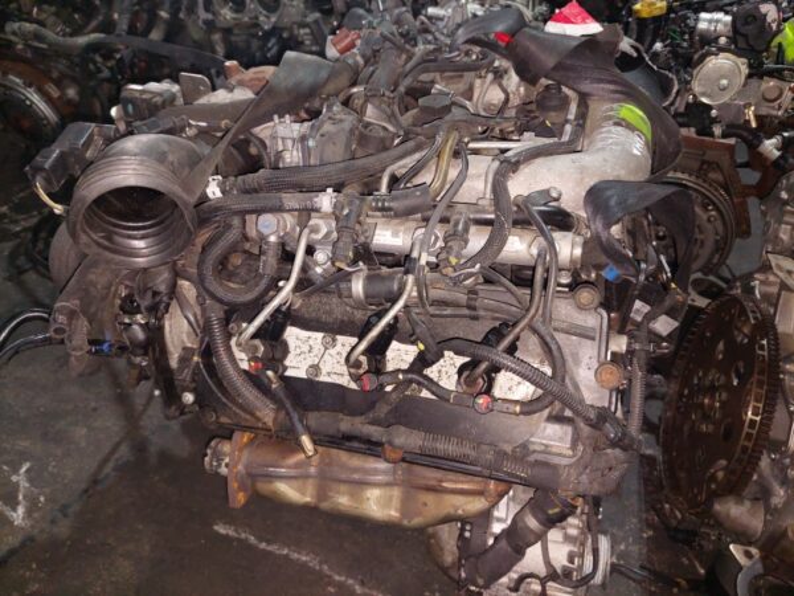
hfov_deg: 69.4
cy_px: 298
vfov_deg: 54.9
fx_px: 573
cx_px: 397
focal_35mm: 25
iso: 250
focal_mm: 5.23
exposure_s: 1/50
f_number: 1.8
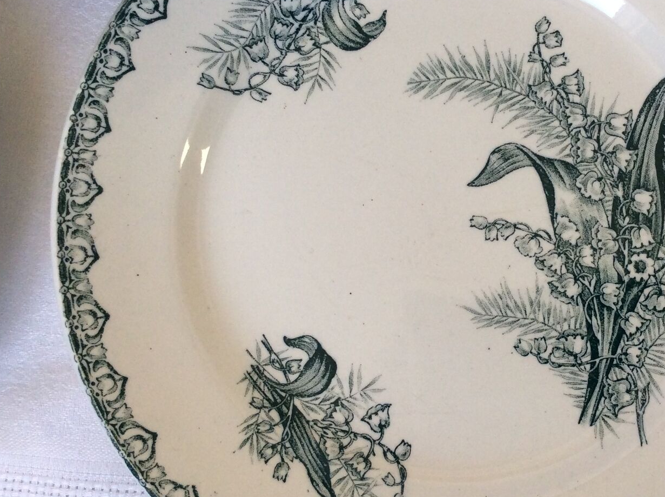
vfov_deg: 27.9
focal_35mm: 52
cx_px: 454
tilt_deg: -85.6
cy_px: 206
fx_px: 997
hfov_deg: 36.4
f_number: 2.4
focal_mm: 3.3
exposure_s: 1/100
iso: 64
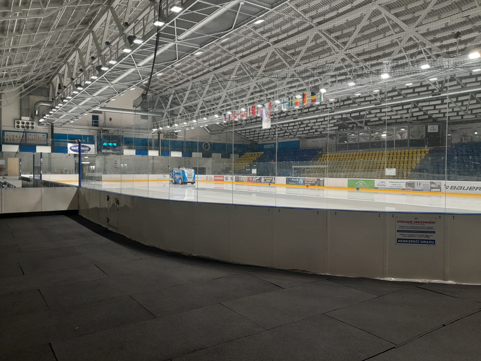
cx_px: 240
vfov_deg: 51.4
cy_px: 180
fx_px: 375
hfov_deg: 65.3
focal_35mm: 27
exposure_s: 1/50
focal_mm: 4
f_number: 1.8
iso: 250
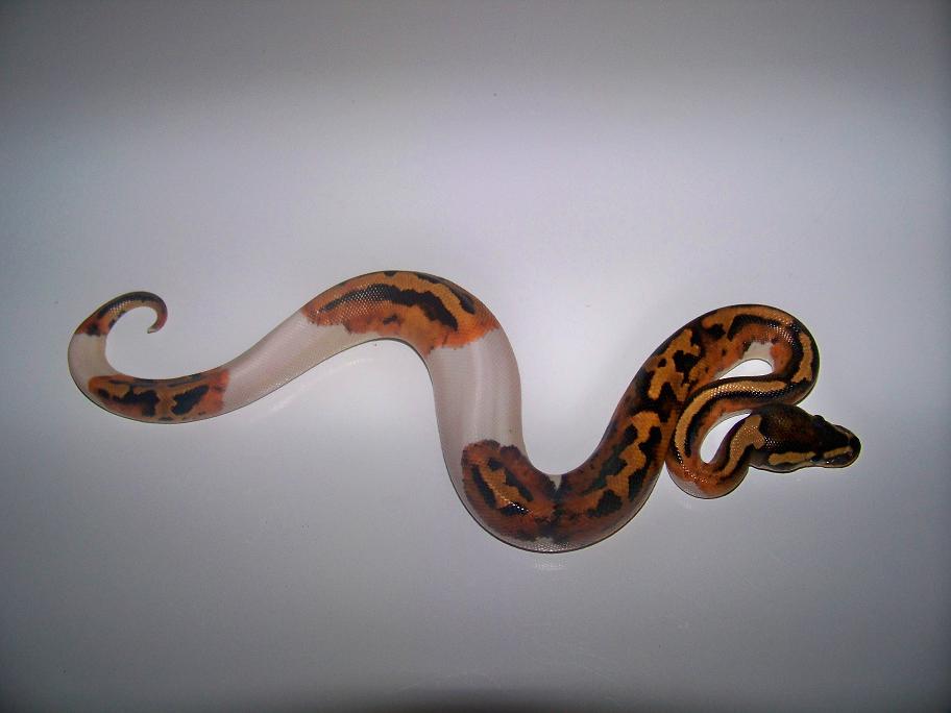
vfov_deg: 42.9
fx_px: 907
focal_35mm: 33
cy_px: 356
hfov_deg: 55.4
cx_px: 476
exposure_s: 1/30
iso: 200
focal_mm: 5.85
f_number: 2.8
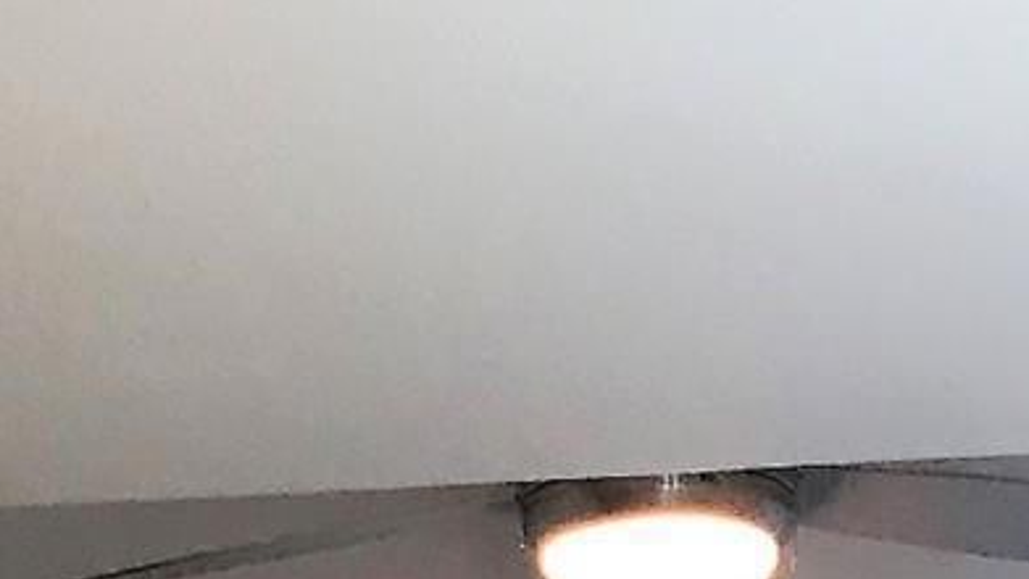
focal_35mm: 156
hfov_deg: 13.8
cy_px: 2377
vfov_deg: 6.3
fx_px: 4257
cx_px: 624
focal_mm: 3.99
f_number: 1.8
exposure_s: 1/24
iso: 32
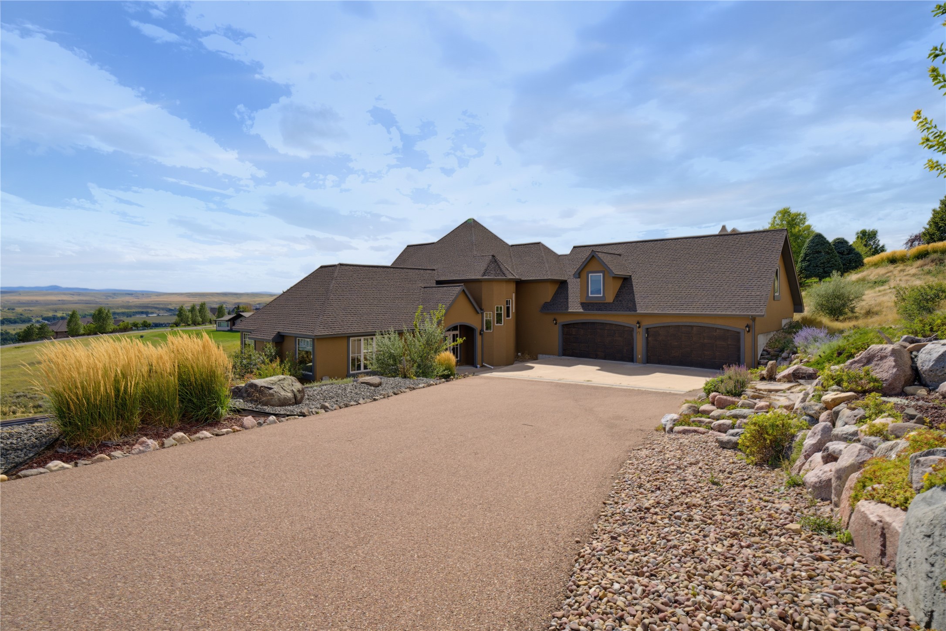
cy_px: 316
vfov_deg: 61.9
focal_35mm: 20
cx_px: 473
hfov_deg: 84.0
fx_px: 526
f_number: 8
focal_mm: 20
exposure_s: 1/250
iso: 200
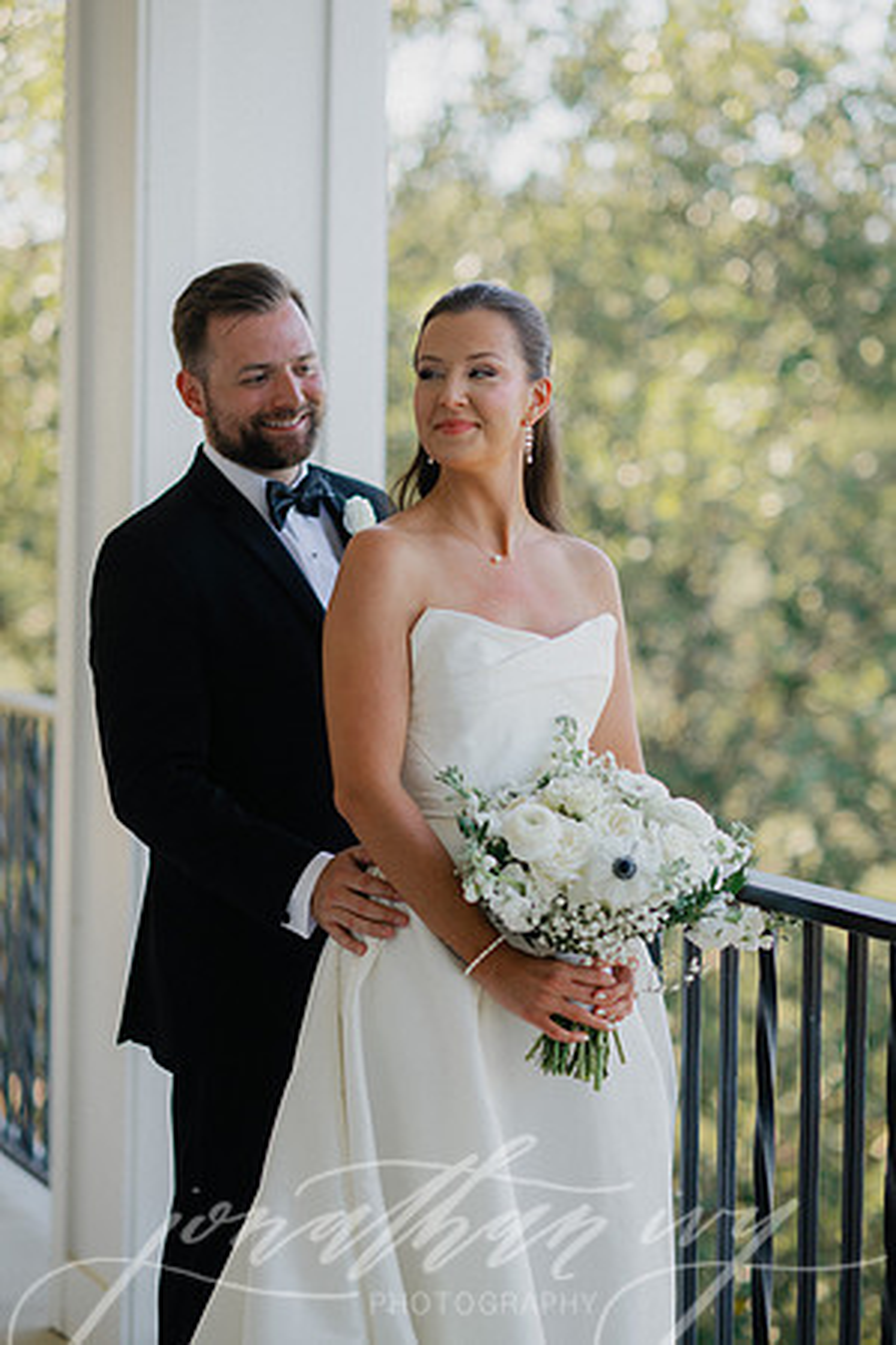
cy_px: 672
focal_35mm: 85
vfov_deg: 23.9
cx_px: 448
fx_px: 3173
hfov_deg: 16.1
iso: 320
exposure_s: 1/1600
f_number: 2
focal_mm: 85
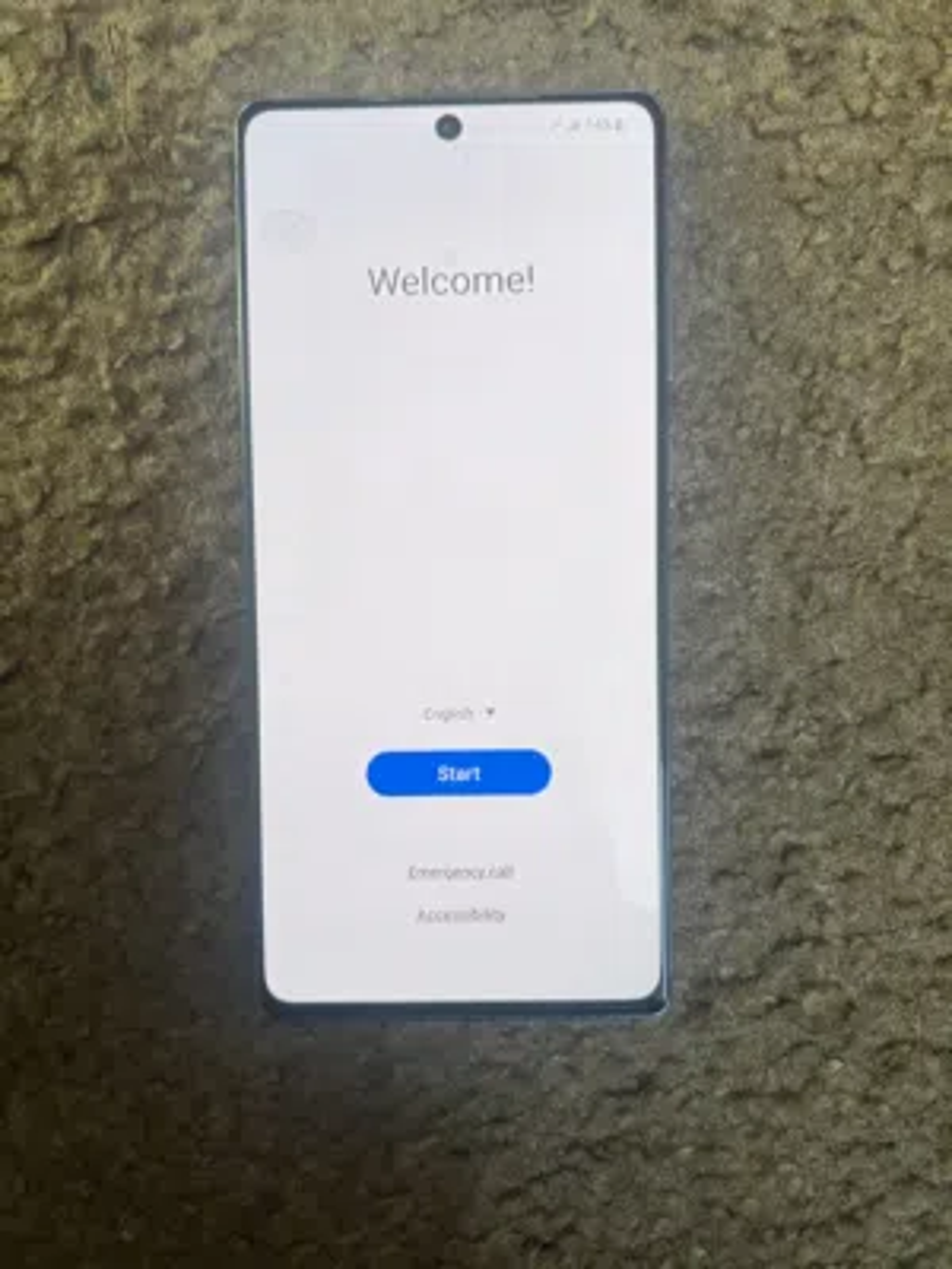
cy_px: 634
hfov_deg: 53.1
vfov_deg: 67.3
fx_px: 953
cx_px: 476
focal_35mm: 26
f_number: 1.5
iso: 160
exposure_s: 1/60
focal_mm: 5.7
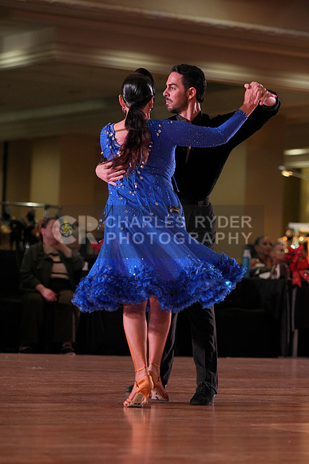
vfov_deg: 15.4
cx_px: 154
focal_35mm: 133
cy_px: 232
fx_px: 1711
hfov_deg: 10.3
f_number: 4
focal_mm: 133
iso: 1000
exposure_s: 1/400
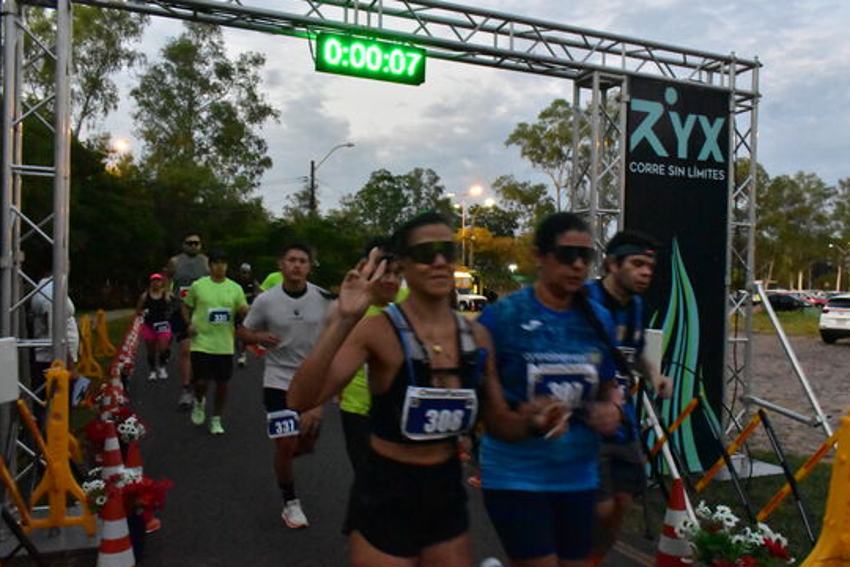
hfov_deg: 61.9
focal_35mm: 30
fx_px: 708
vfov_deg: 43.6
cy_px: 301
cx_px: 439
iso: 12800
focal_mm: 18
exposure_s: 1/100
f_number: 9
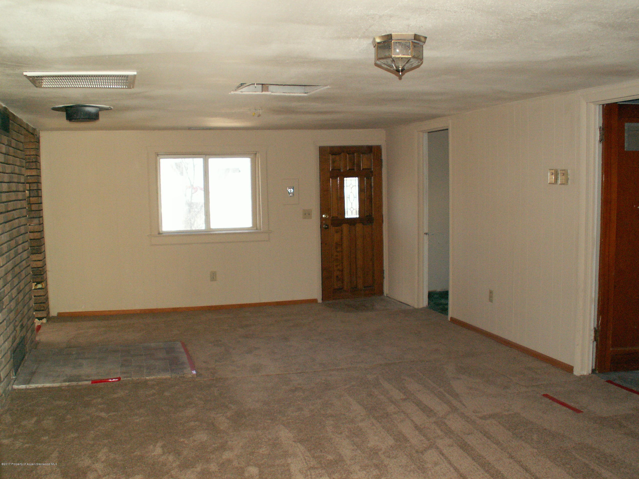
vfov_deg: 40.7
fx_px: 646
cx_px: 320
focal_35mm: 35
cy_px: 240
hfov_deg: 52.6
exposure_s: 1/50
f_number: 2.8
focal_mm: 5.86
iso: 160
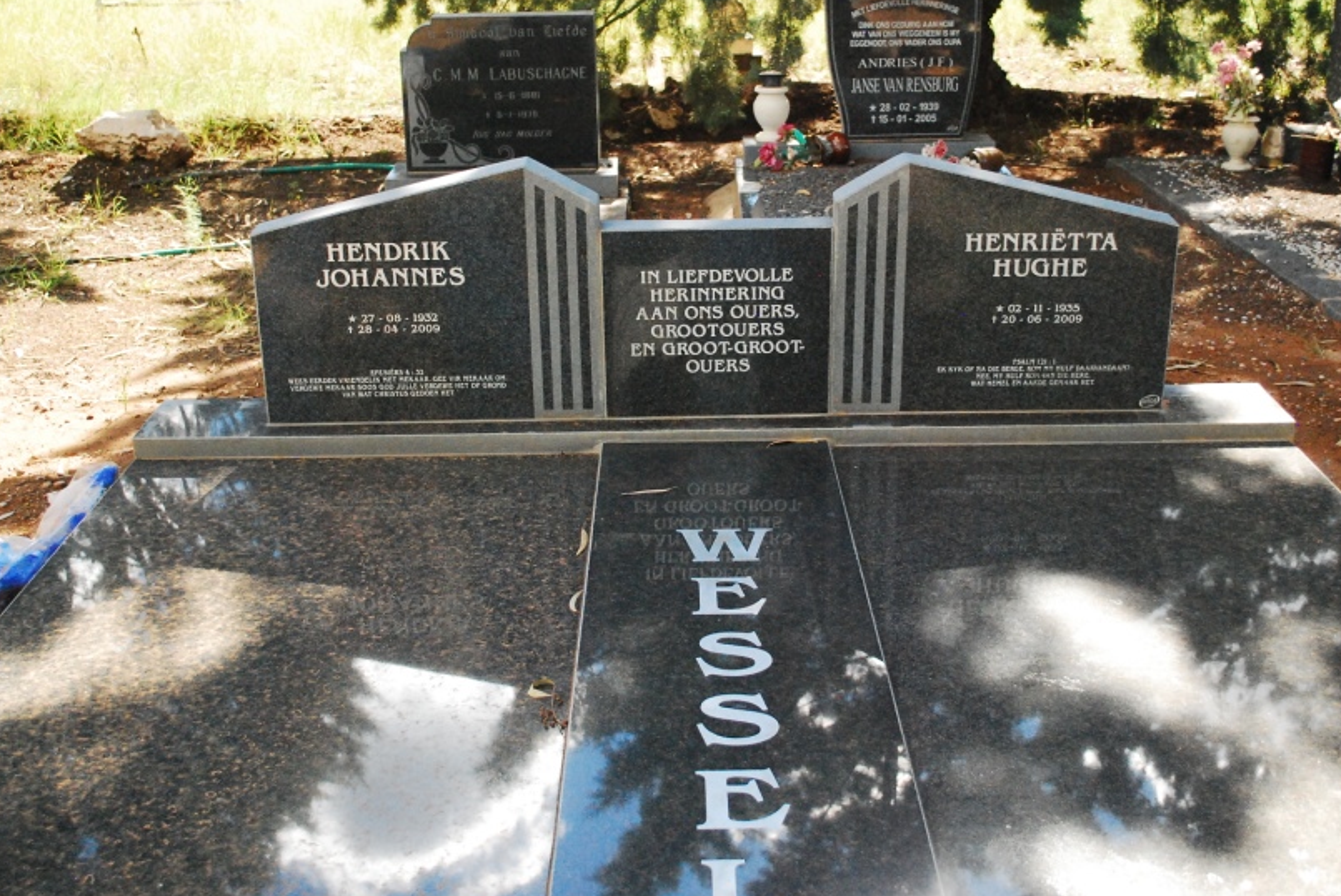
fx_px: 1566
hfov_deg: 46.4
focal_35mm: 42
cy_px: 367
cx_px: 700
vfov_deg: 31.9
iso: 1600
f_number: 4
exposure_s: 1/3200
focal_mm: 22
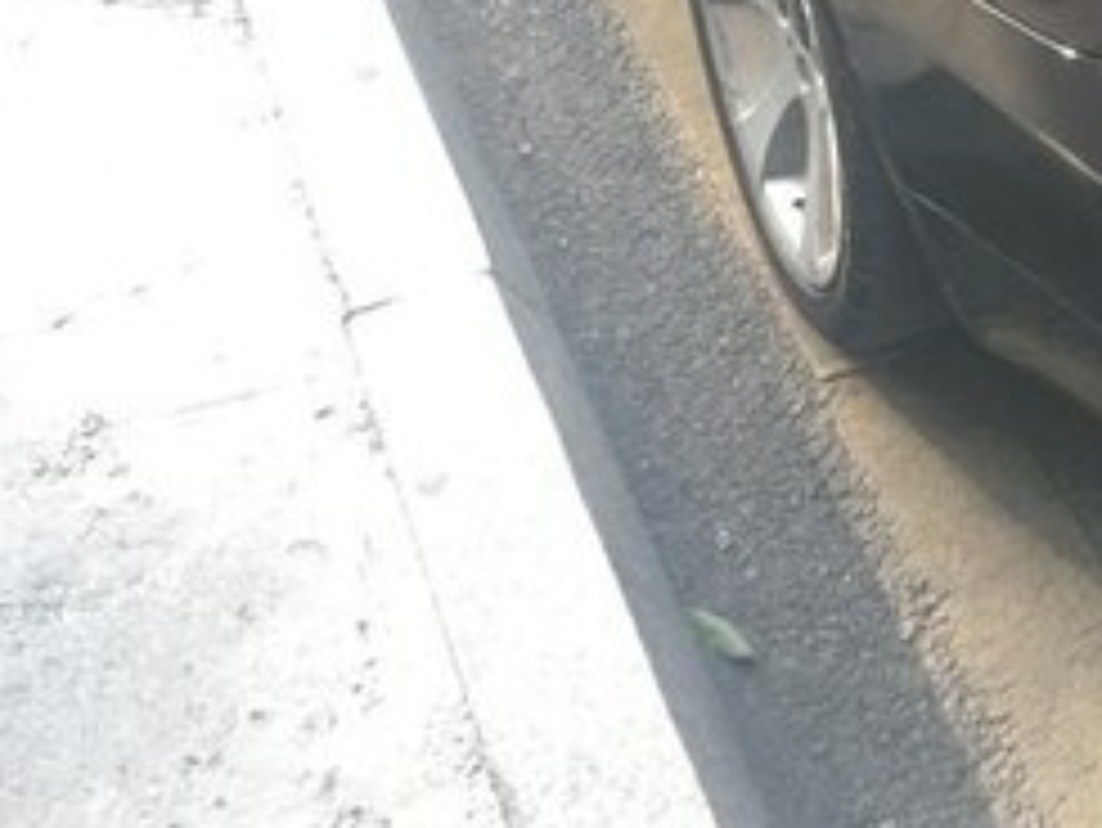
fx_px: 2484
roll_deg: -1.8
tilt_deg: -26.3
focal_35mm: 78
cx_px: 1372
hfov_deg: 22.7
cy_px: -214
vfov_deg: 17.8
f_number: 2.2
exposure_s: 1/100
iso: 25
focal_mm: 4.15
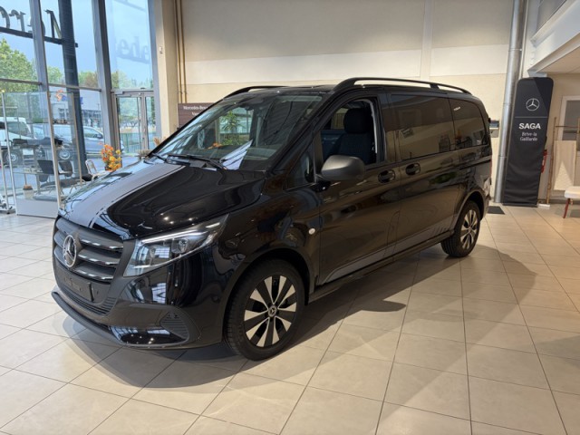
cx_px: 290
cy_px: 218
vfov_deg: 53.1
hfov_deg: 67.3
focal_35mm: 26
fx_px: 436
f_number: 1.6
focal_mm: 5.96
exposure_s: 1/63
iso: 100
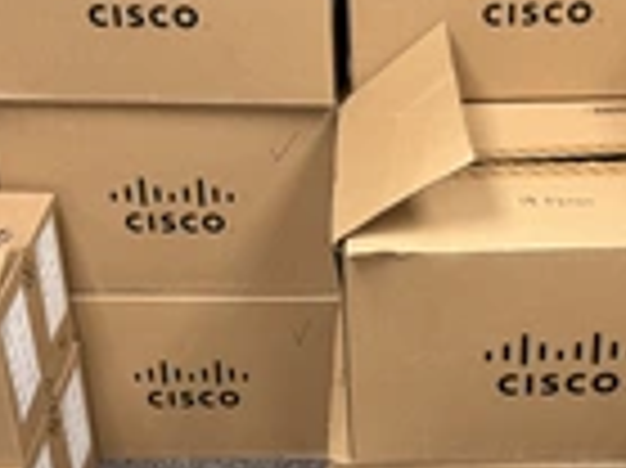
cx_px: 414
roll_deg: +1.4
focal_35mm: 69
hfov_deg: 28.0
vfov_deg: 21.3
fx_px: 1247
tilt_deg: -29.4
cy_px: 252
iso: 200
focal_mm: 6.76
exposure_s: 1/120
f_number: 1.78
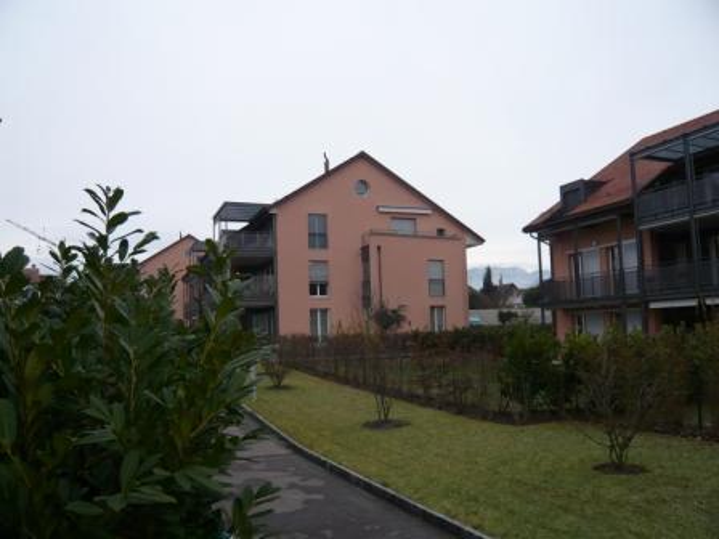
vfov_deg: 49.7
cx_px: 360
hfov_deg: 63.4
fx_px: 582
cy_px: 270
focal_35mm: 28
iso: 100
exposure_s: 1/250
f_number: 2.8
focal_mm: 4.6
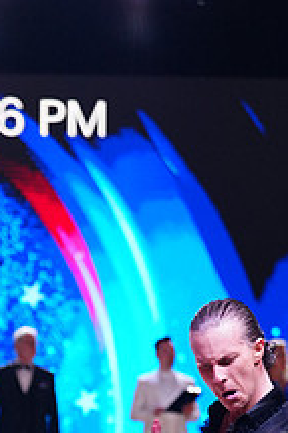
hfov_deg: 7.2
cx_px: -41
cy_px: 568
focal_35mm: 189
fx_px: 2271
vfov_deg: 10.6
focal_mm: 70
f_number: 2.8
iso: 2000
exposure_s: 1/640
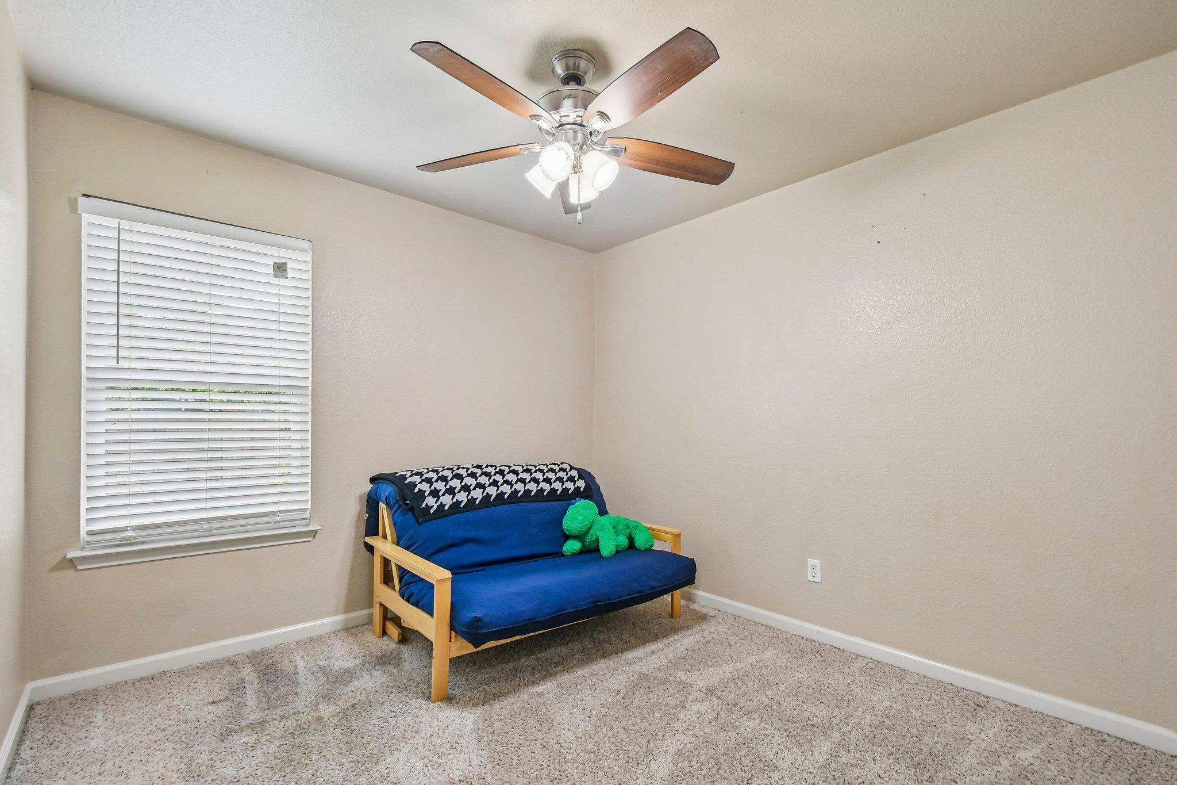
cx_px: 588
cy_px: 392
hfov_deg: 100.4
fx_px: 490
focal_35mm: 15
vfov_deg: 77.3
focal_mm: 10
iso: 400
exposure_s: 1/30
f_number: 8
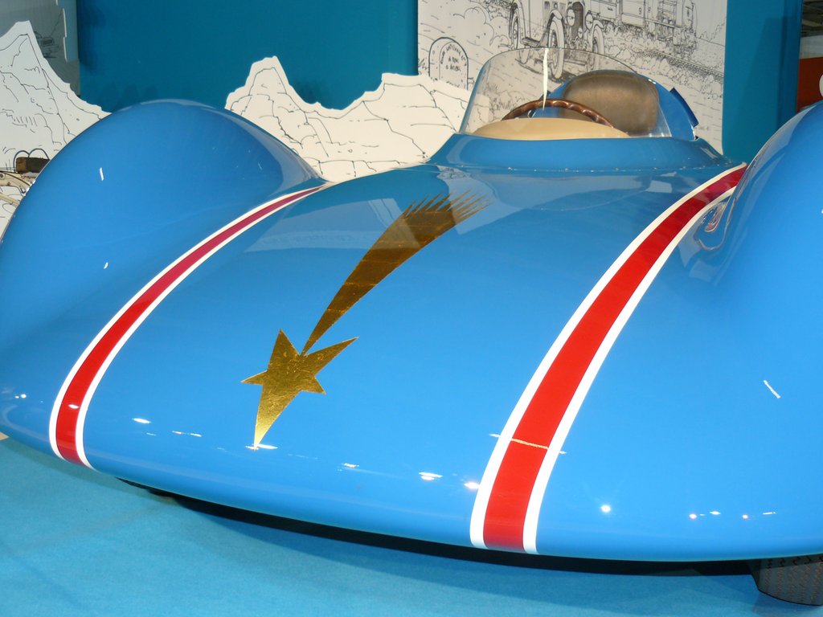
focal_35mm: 39
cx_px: 412
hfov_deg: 47.9
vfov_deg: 36.8
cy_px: 308
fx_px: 927
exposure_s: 1/40
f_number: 2.8
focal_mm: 6
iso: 100
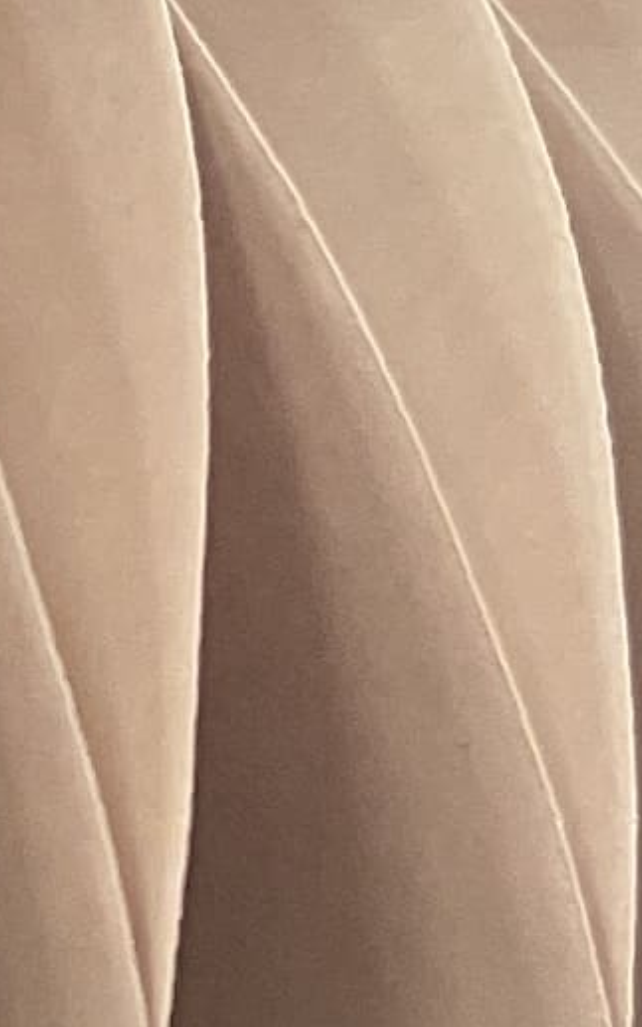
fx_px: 6020
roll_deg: +1.2
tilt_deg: +0.1
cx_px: -2266
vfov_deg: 9.6
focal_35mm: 215
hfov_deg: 5.2
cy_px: 1365
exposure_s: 1/111
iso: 125
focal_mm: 4.2
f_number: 1.6
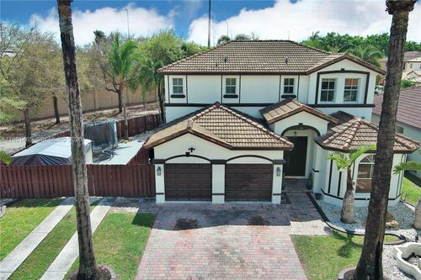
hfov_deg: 63.7
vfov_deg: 44.9
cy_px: 140
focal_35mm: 29
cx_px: 210
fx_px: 339
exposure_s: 1/1264
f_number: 2.8
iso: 100
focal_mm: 10.57
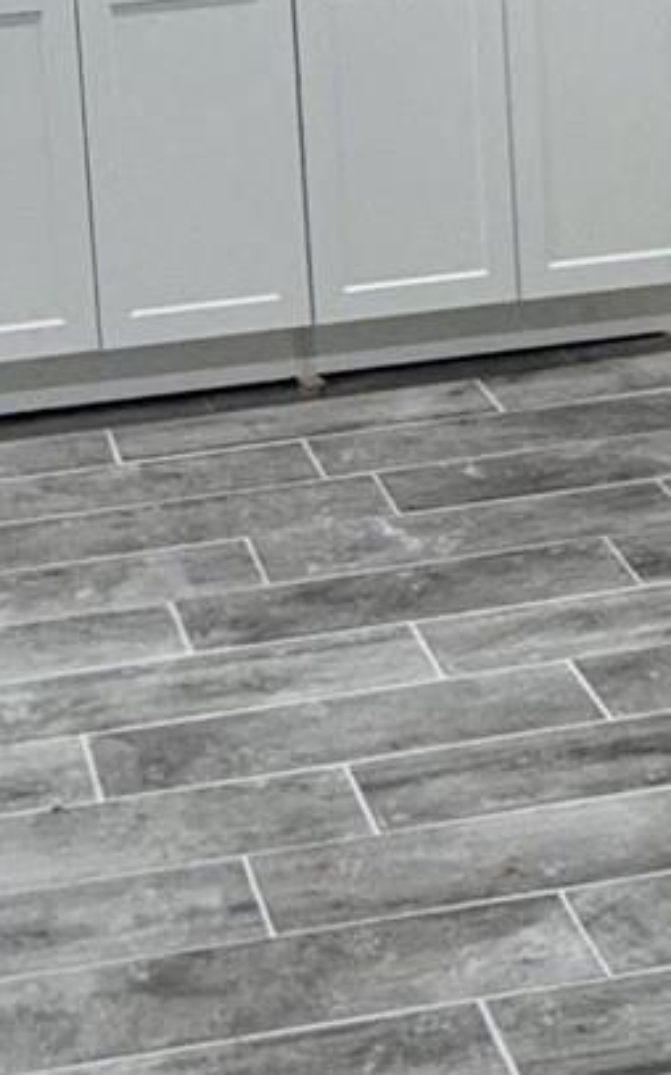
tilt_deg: -5.4
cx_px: 143
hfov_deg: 15.4
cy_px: -264
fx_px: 2460
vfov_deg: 22.4
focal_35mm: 84
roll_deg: +3.5
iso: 250
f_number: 2.2
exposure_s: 1/120
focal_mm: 2.22
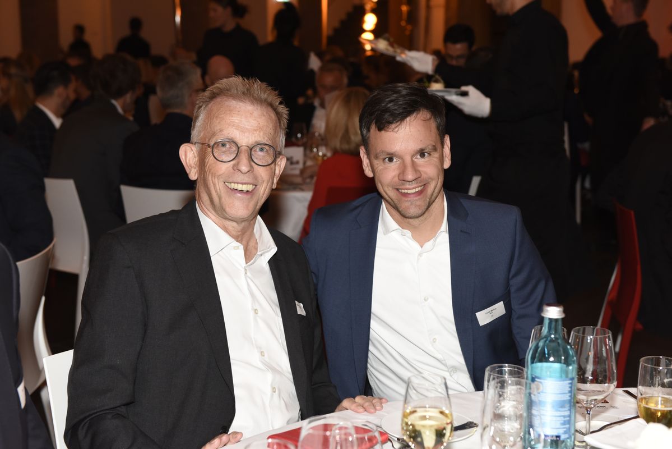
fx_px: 1083
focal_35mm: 58
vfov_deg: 23.4
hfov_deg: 34.5
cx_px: 336
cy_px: 224
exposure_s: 1/80
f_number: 4.5
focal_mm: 58
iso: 1600
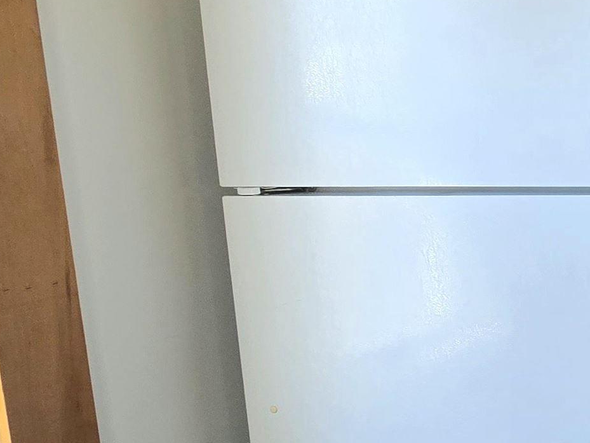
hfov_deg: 28.5
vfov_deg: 33.6
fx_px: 733
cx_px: 885
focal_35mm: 43
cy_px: 195
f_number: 2.2
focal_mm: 2.2
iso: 100
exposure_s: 1/60.2
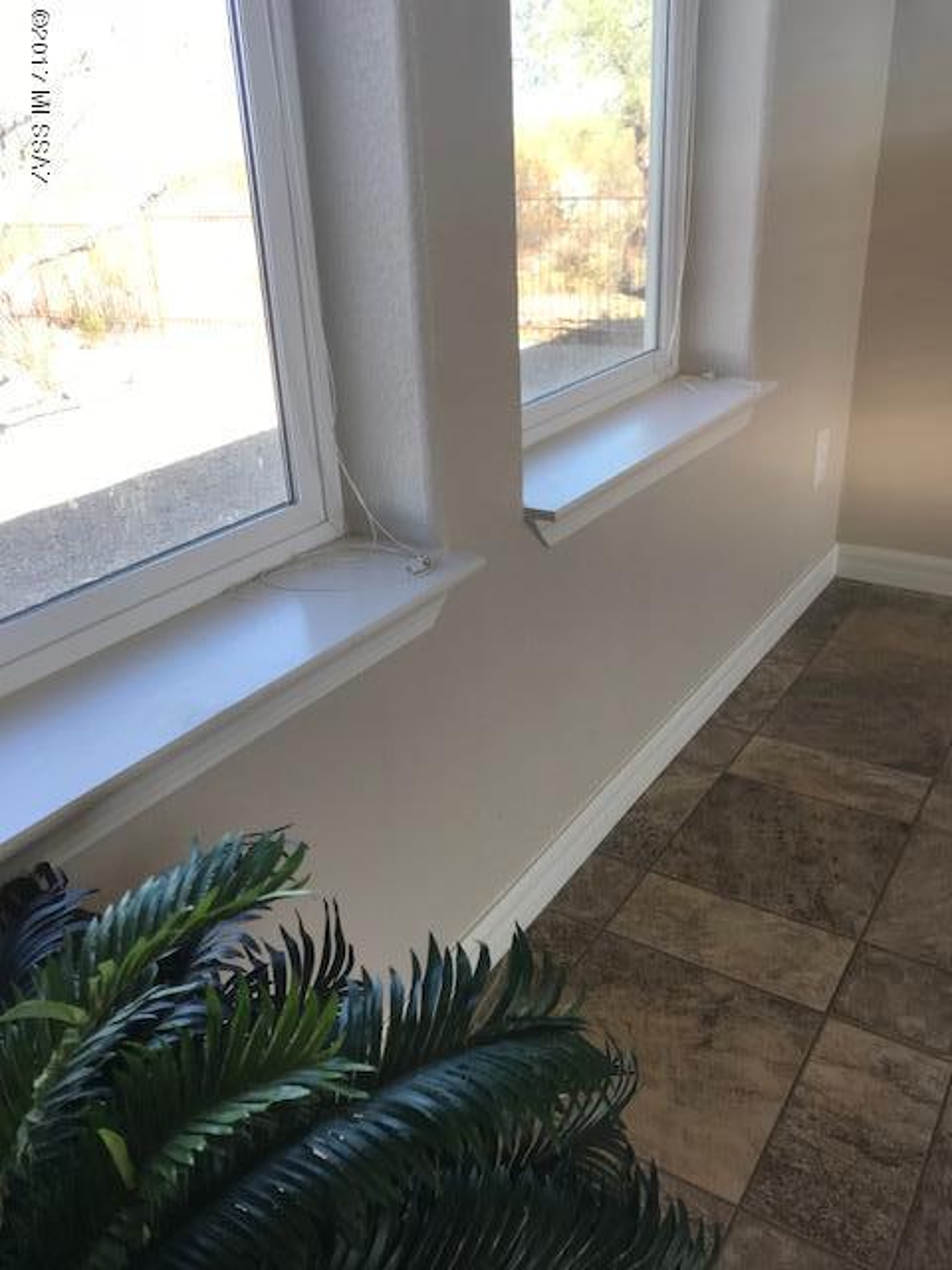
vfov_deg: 63.4
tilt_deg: -23.5
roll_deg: +2.7
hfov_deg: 49.7
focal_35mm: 28
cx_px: 476
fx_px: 1027
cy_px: 635
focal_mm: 3.99
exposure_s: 1/120
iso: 32
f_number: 1.8
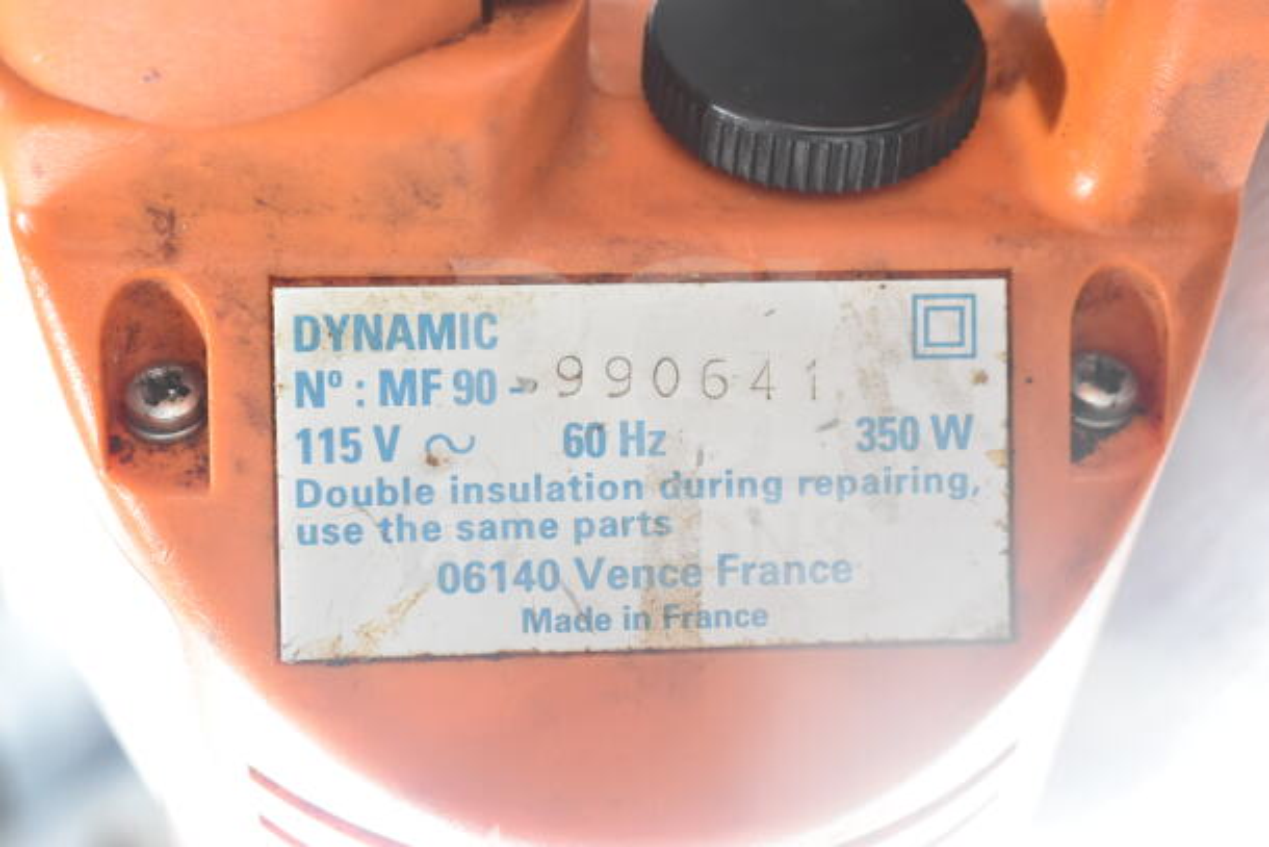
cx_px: 634
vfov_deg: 26.5
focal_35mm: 51
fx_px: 1798
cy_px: 424
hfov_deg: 38.9
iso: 1600
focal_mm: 34
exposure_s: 1/125
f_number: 6.3
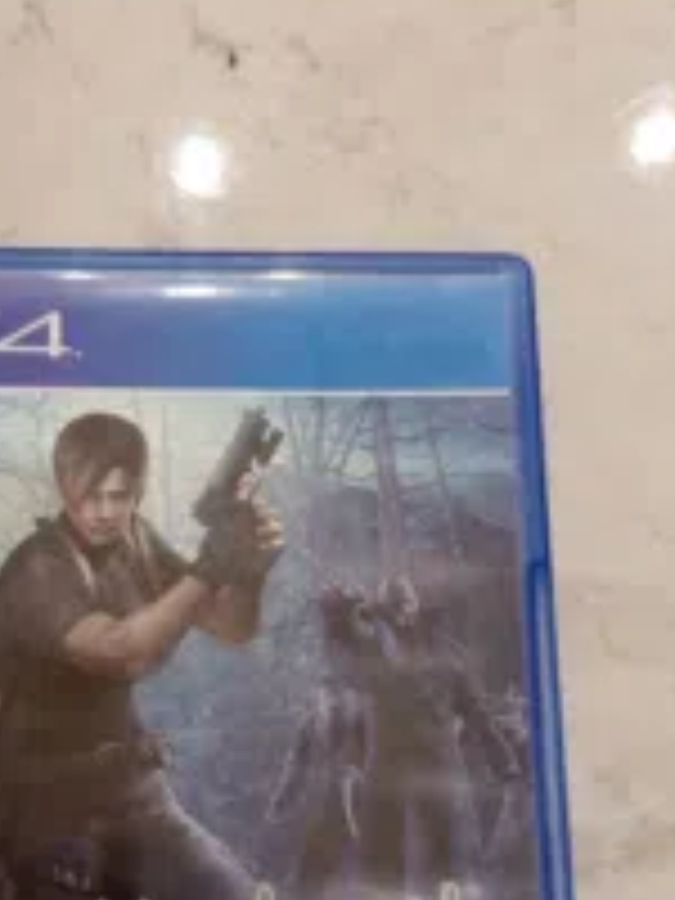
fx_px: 1248
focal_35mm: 48
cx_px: 225
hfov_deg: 30.0
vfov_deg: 39.1
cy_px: 621
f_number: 1.7
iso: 442
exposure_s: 1/33.3
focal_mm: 5.24
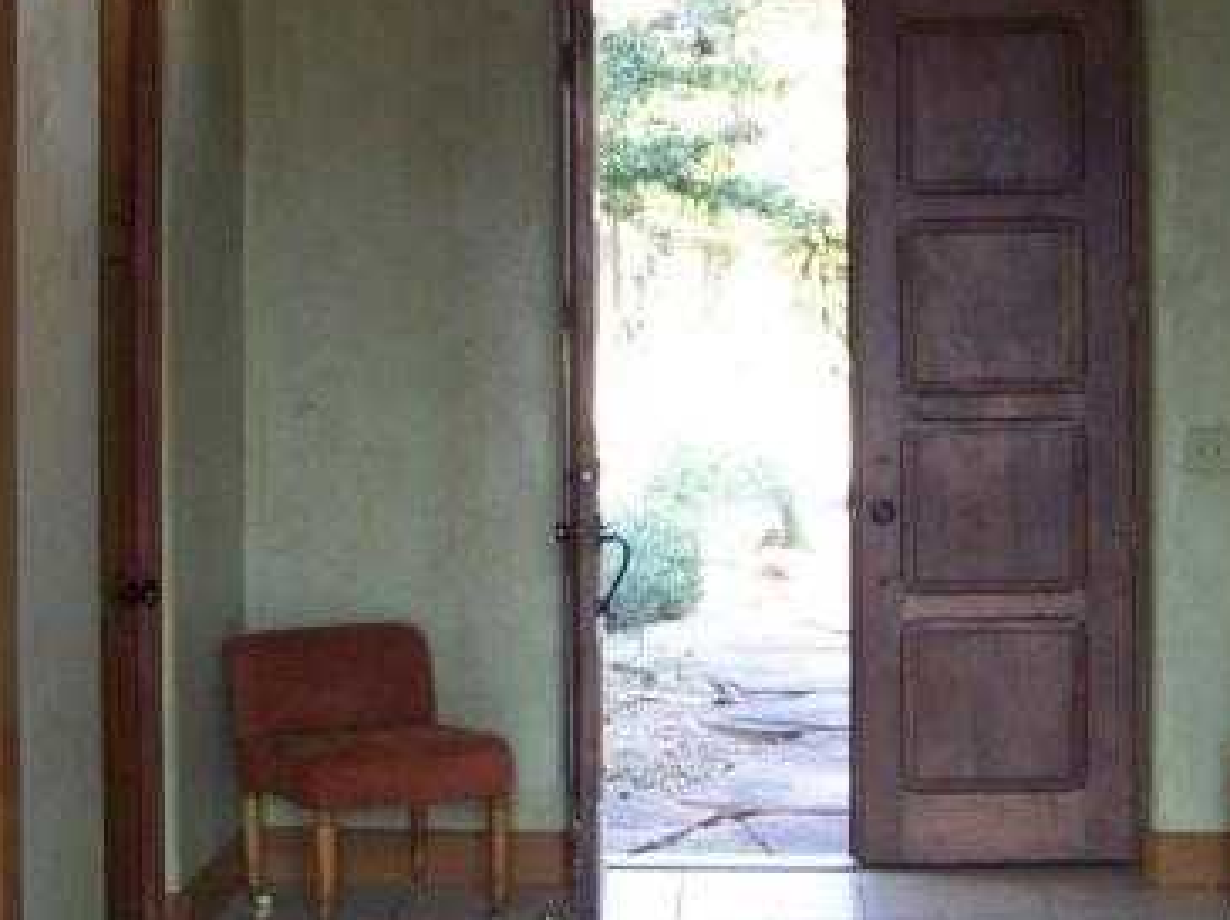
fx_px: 2804
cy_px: 212
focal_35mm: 79
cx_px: 573
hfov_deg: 24.7
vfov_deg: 18.5
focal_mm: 5.85
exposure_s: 1/30
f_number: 2.8
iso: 125
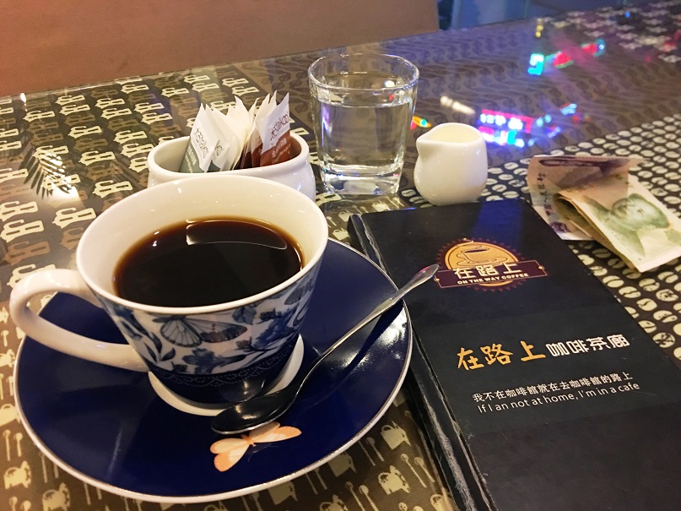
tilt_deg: -35.1
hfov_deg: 61.7
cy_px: 256
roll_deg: -1.0
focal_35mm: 29
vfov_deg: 48.2
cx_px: 340
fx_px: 570
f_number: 2.2
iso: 80
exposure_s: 1/4
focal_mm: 4.15
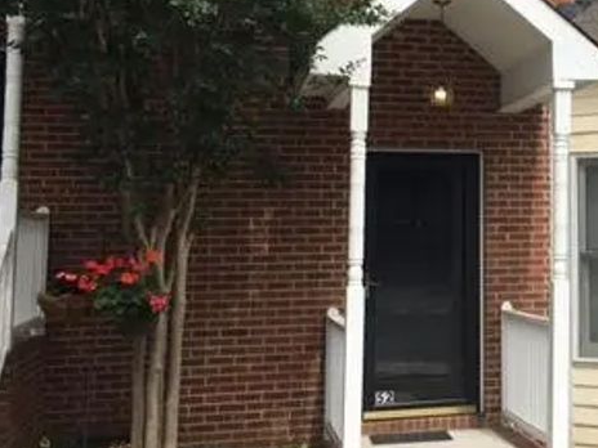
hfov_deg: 28.7
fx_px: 1106
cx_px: 575
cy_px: 126
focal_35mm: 64
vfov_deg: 22.8
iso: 25
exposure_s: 1/1304
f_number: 2.2
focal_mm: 4.15
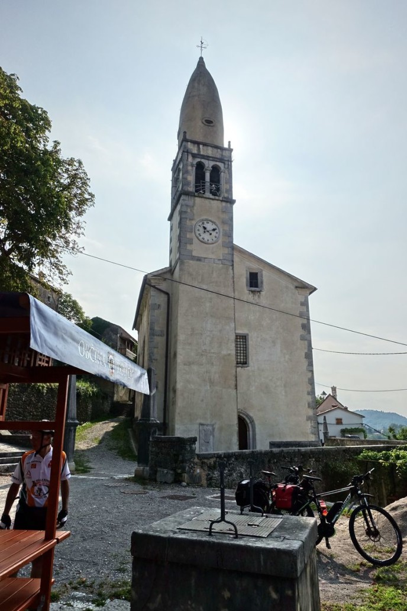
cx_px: 204
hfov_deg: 53.1
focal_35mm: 24
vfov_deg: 73.7
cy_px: 306
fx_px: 407
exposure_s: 1/400
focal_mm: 8.8
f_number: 4
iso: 125
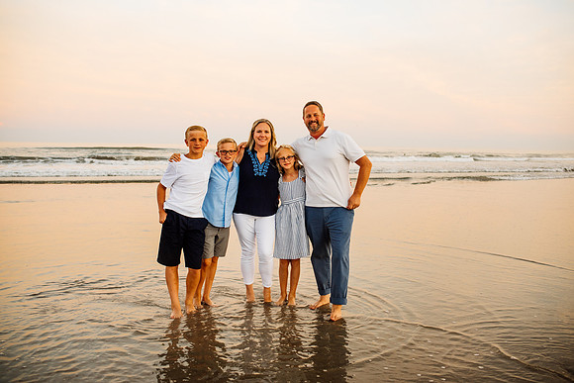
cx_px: 287
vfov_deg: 37.9
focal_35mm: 35
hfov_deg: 54.4
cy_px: 192
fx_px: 558
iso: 320
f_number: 2.8
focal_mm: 35
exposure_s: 1/320
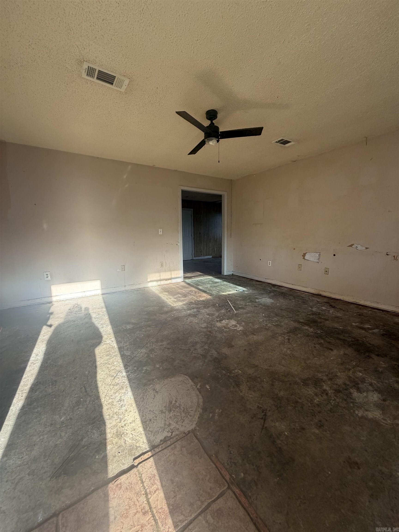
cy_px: 266
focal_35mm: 14
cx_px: 200
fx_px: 215
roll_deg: +1.1
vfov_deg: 102.1
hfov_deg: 85.7
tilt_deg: -8.6
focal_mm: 2.22
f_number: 2.2
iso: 80
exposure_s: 1/121
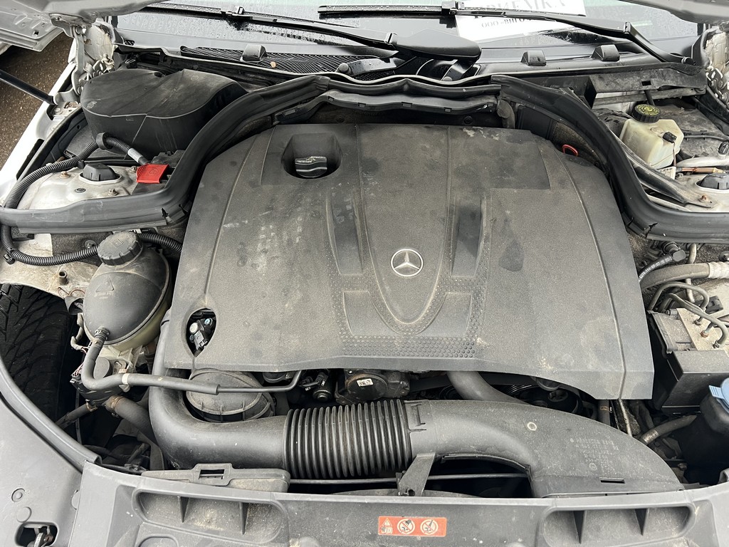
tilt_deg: -46.2
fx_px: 548
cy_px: 274
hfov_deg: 67.3
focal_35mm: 26
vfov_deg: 53.1
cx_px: 364
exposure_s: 1/62
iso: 125
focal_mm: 5.7
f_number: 1.5
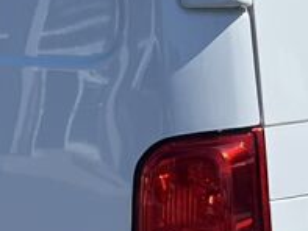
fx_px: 1603
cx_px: 279
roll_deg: -0.3
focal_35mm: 180
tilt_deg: -13.1
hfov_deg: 10.9
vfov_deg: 8.2
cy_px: 228
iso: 50
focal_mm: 5.1
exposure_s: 1/5556
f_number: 1.6
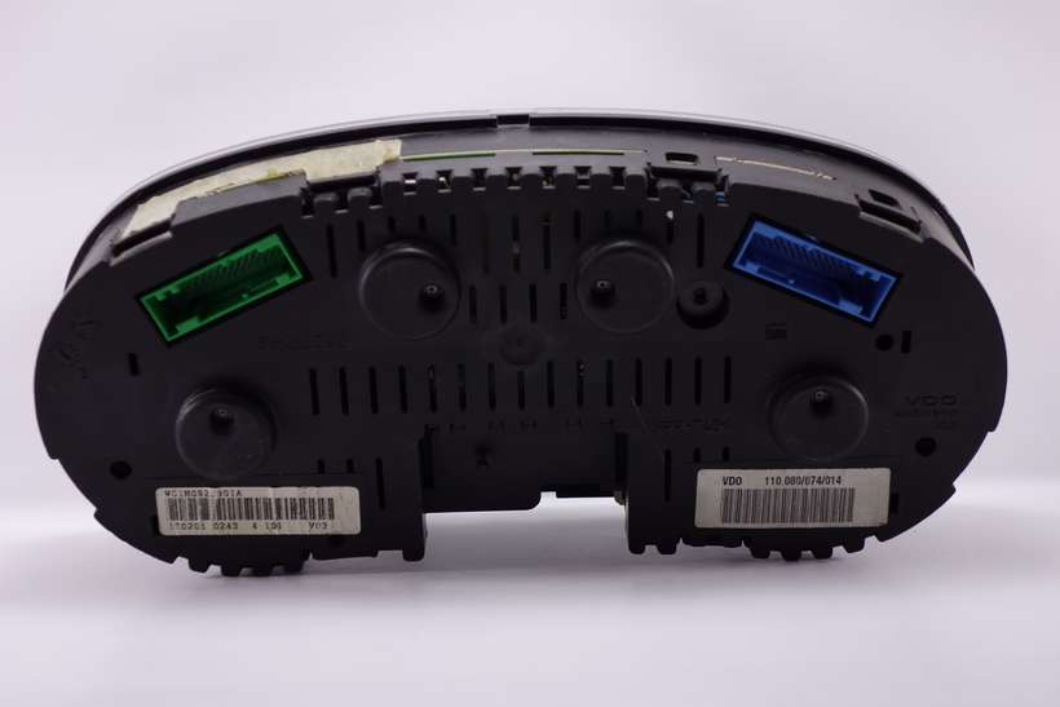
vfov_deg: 23.8
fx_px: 1679
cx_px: 530
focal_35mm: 57
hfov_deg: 35.0
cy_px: 354
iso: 160
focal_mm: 21.08
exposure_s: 1/60
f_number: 3.5
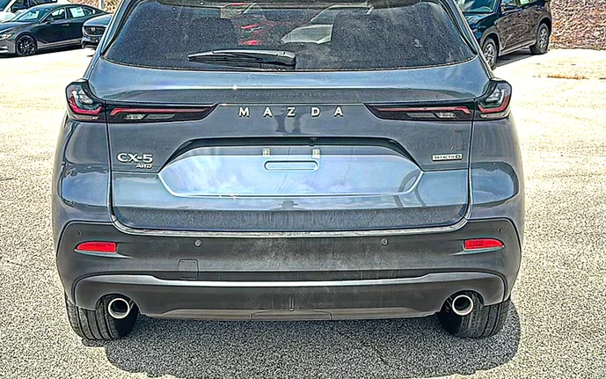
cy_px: 155
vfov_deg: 30.5
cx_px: 299
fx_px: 694
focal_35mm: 42
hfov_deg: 47.2
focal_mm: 6.86
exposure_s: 1/4808
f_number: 1.78
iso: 80
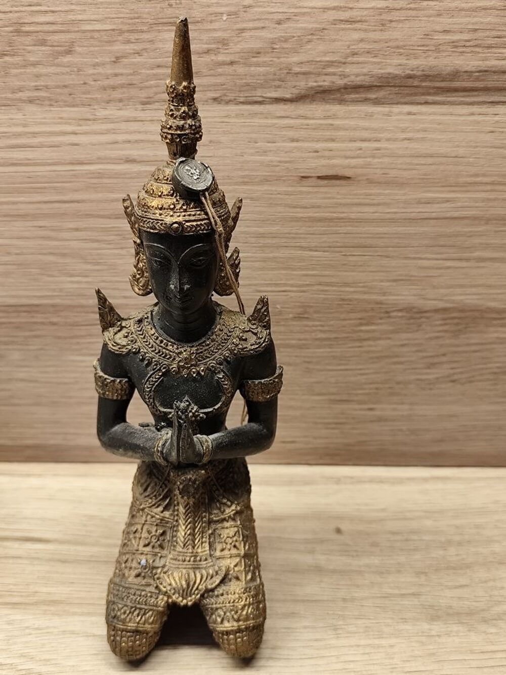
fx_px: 682
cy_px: 338
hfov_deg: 40.7
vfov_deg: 52.6
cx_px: 253
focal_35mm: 35
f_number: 1.65
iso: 500
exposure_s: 1/100
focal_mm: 6.14
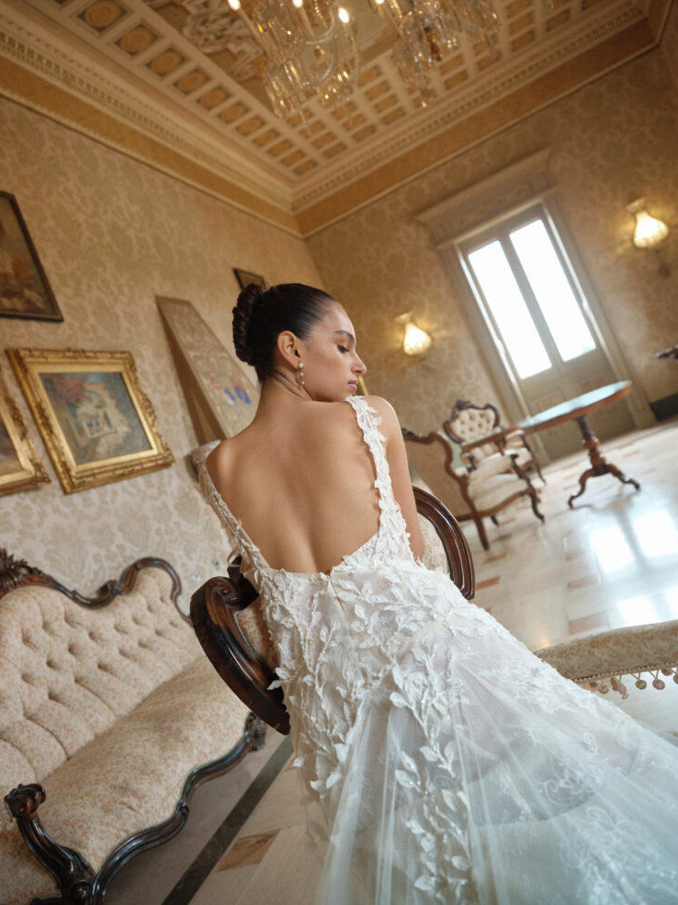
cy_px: 447
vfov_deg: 67.3
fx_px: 679
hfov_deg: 53.0
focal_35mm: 26
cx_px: 334
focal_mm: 32
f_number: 4
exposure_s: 1/125
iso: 2500
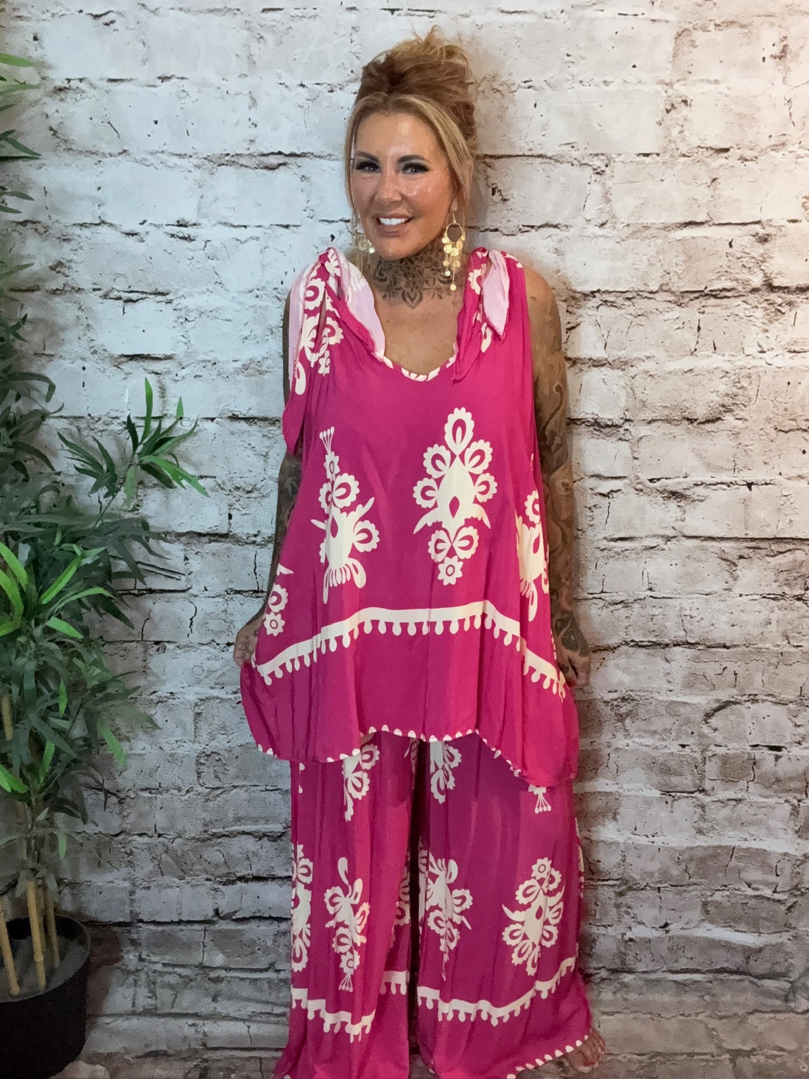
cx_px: 404
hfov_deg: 46.8
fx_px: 935
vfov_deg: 60.0
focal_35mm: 30
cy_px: 540
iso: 250
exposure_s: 1/50
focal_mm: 2.69
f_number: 1.9
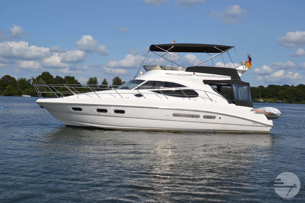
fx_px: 381
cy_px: 102
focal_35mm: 45
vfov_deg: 29.9
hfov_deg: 43.6
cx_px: 152
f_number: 10
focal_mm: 30
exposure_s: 1/400
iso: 100
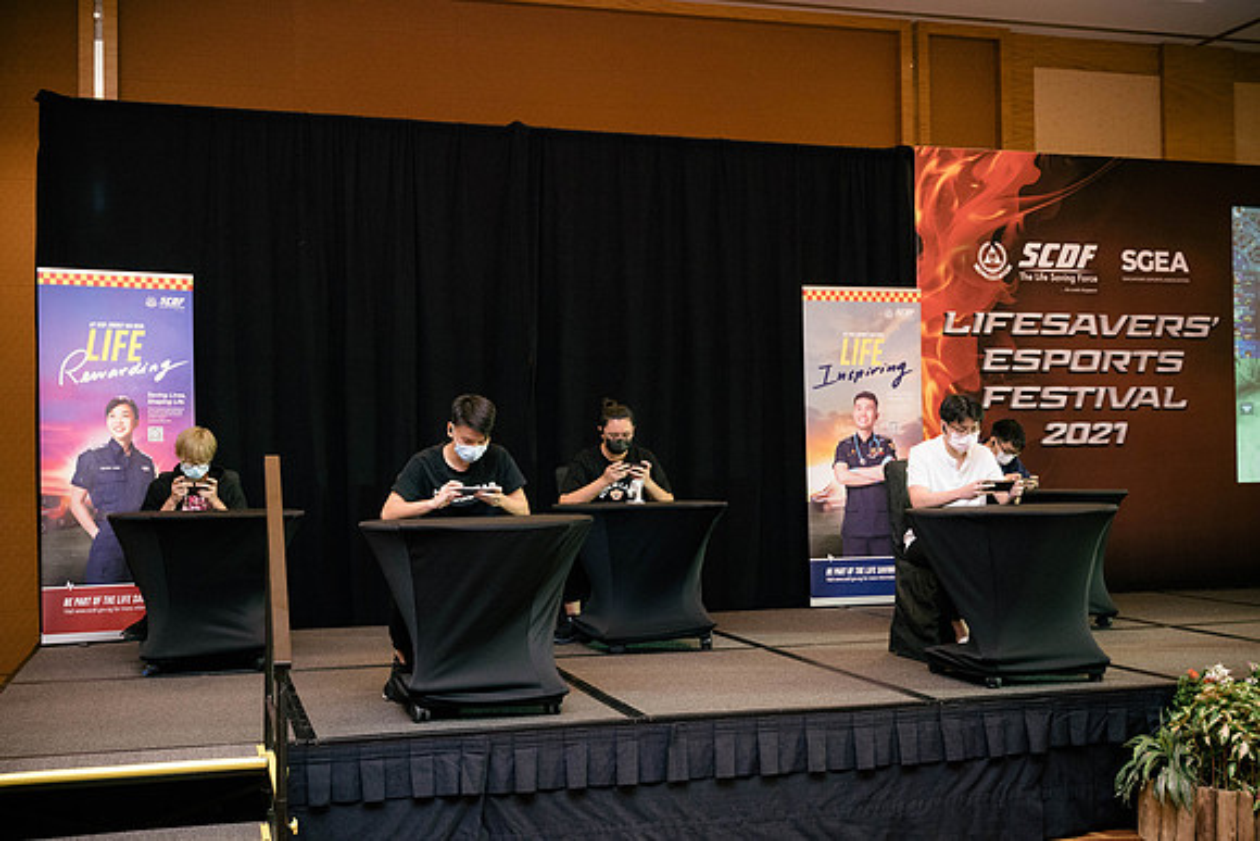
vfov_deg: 32.6
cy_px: 420
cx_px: 630
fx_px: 1435
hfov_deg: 47.4
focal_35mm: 41
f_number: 6.3
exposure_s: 1/80
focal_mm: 41
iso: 4000
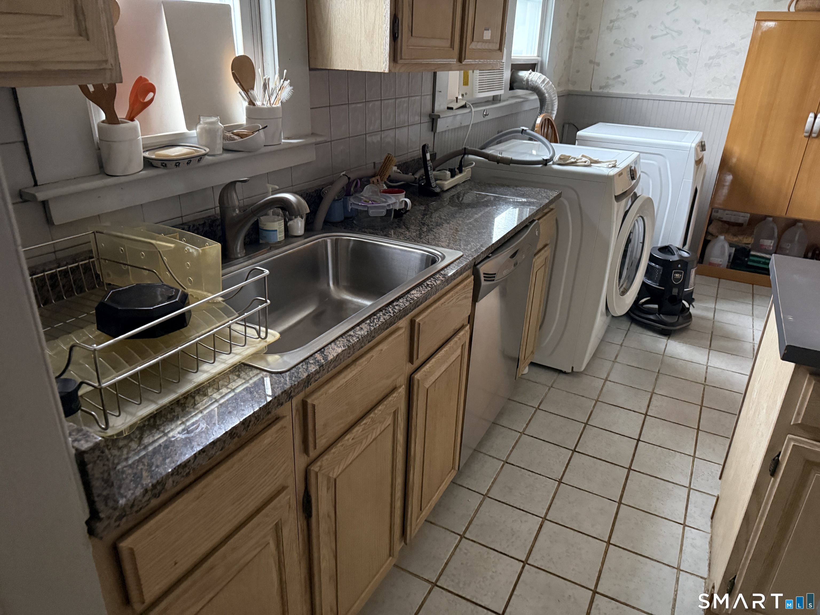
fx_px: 569
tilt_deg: -23.1
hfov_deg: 71.6
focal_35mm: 24
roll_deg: -2.0
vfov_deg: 56.8
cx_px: 410
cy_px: 308
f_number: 1.78
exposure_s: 1/40
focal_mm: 6.76
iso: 800
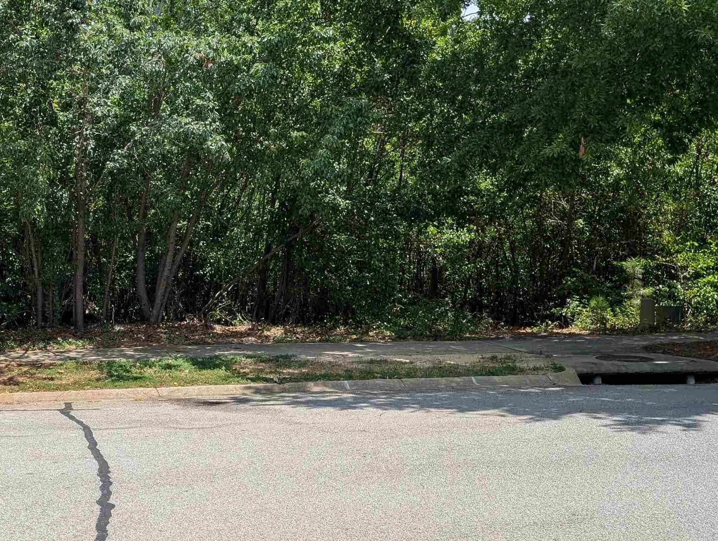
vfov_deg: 32.6
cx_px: 142
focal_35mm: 44
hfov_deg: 41.0
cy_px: 171
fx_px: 914
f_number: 1.68
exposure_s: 1/756
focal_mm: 6.9
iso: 21
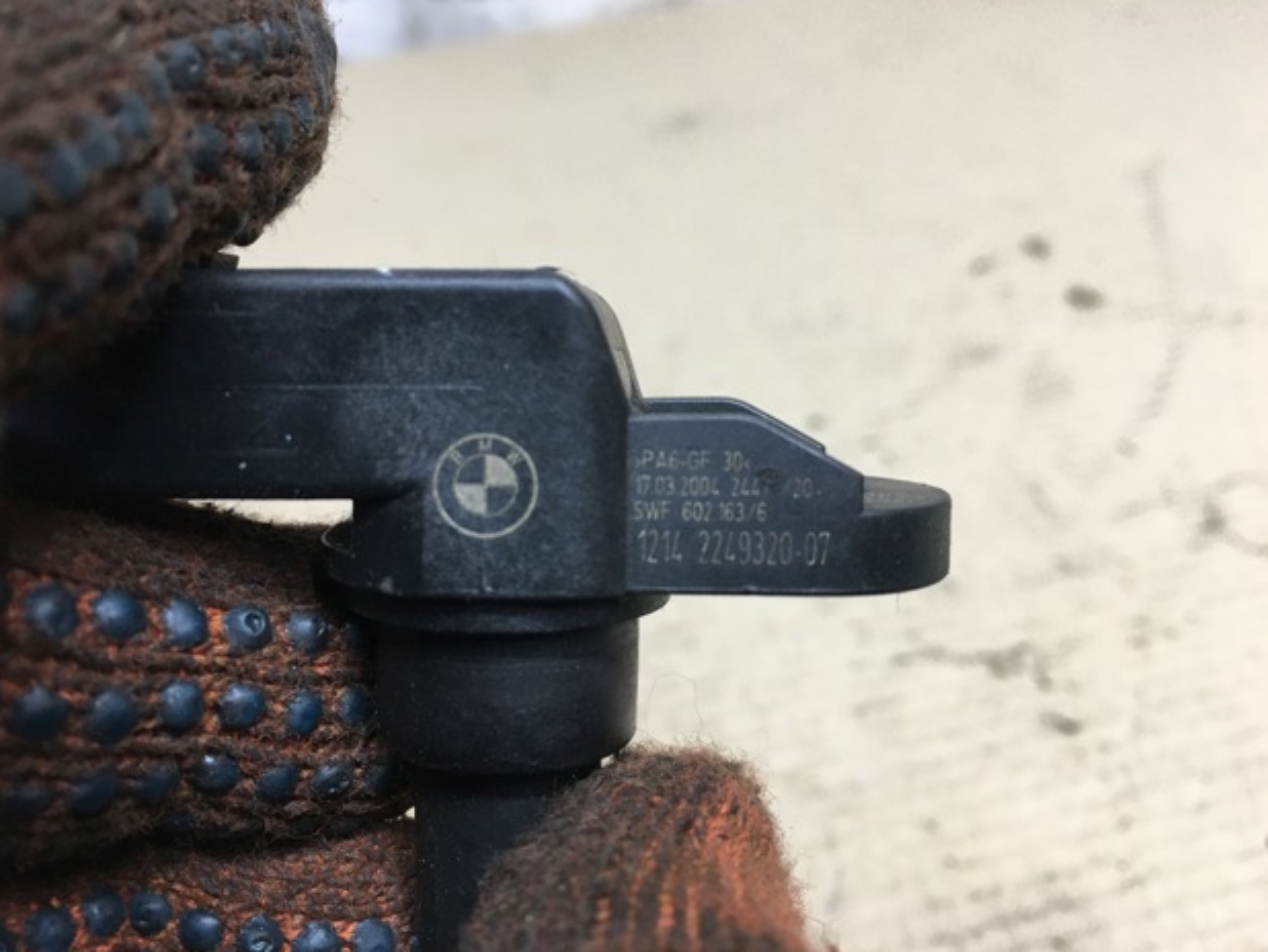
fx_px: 1099
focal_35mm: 30
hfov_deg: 59.9
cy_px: 467
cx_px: 628
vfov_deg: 46.8
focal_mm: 4.15
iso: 125
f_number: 2.2
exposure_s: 1/33
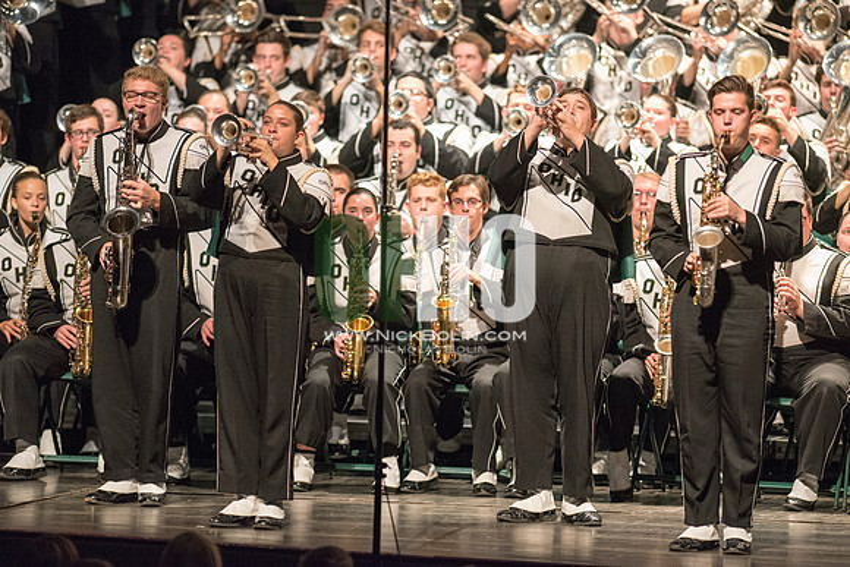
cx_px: 425
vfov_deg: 4.6
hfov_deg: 6.9
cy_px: 284
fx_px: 7085
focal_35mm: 300
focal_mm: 300
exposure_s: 1/320
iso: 4000
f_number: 2.8
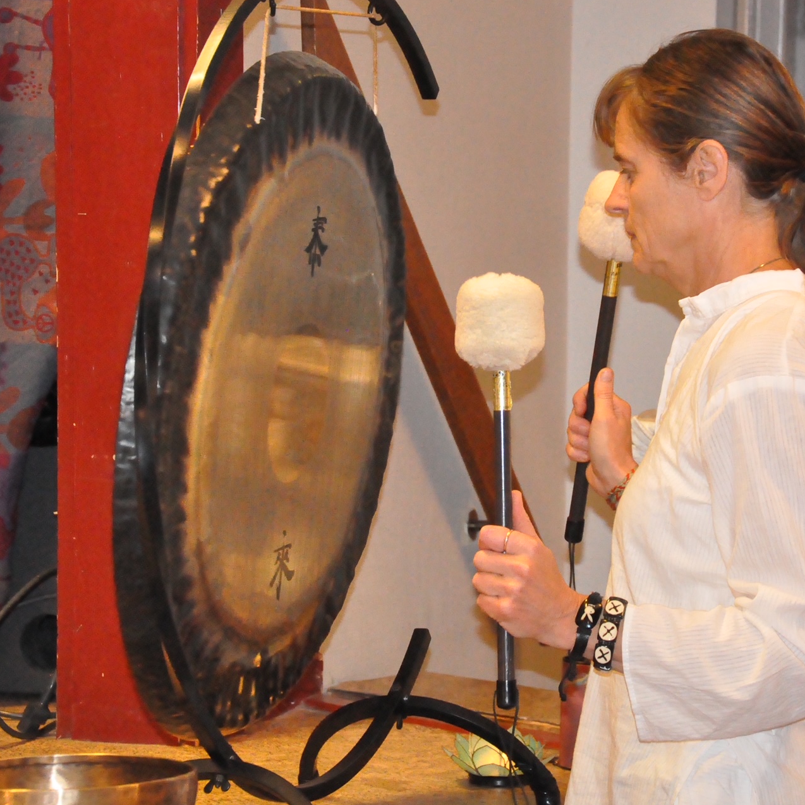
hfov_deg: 10.9
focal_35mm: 161
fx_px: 4228
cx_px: 474
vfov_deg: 10.9
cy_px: 392
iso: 6400
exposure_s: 1/60
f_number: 7.1
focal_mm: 75
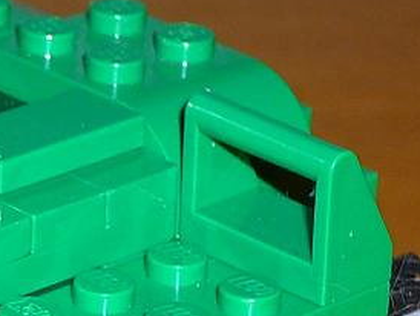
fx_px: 4323
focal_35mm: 356
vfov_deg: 4.2
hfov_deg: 5.5
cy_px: 358
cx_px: -187
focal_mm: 14.1
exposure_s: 1/30
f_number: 3.9
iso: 80
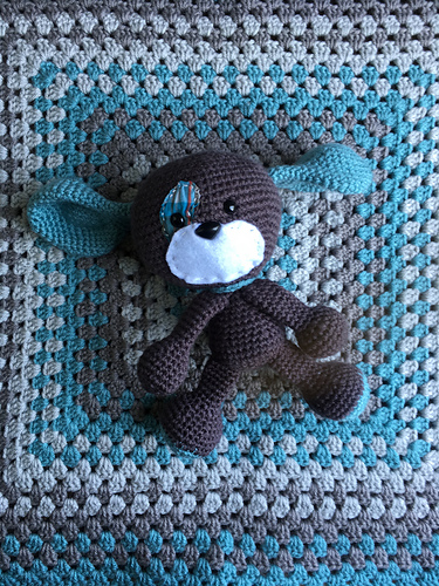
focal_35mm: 29
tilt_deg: -89.0
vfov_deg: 61.7
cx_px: 220
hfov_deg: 48.2
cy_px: 293
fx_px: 490
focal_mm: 4.15
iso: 32
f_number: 2.2
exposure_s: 1/60
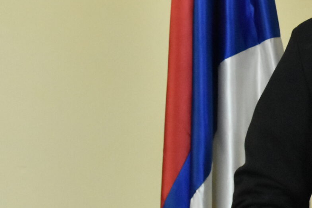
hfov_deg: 15.1
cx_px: 445
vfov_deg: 10.8
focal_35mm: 127
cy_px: 58
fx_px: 1101
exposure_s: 1/350
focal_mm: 26
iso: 4000
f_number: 6.7
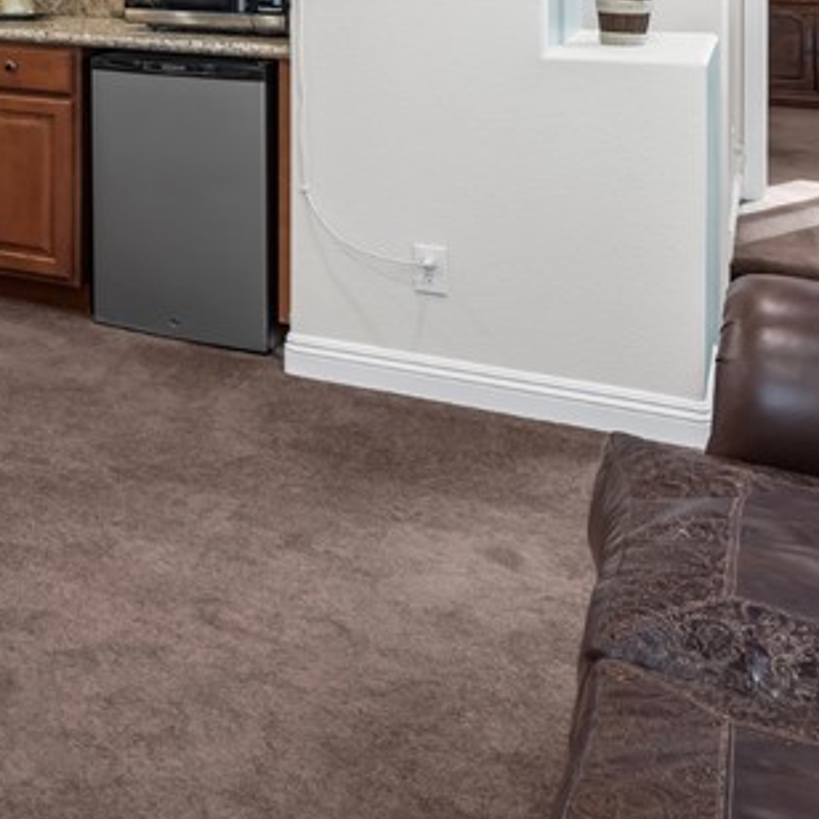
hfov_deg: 28.9
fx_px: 1365
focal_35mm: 51
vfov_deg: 29.8
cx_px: -168
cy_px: -96
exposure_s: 1/80
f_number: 8
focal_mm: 17
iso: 400
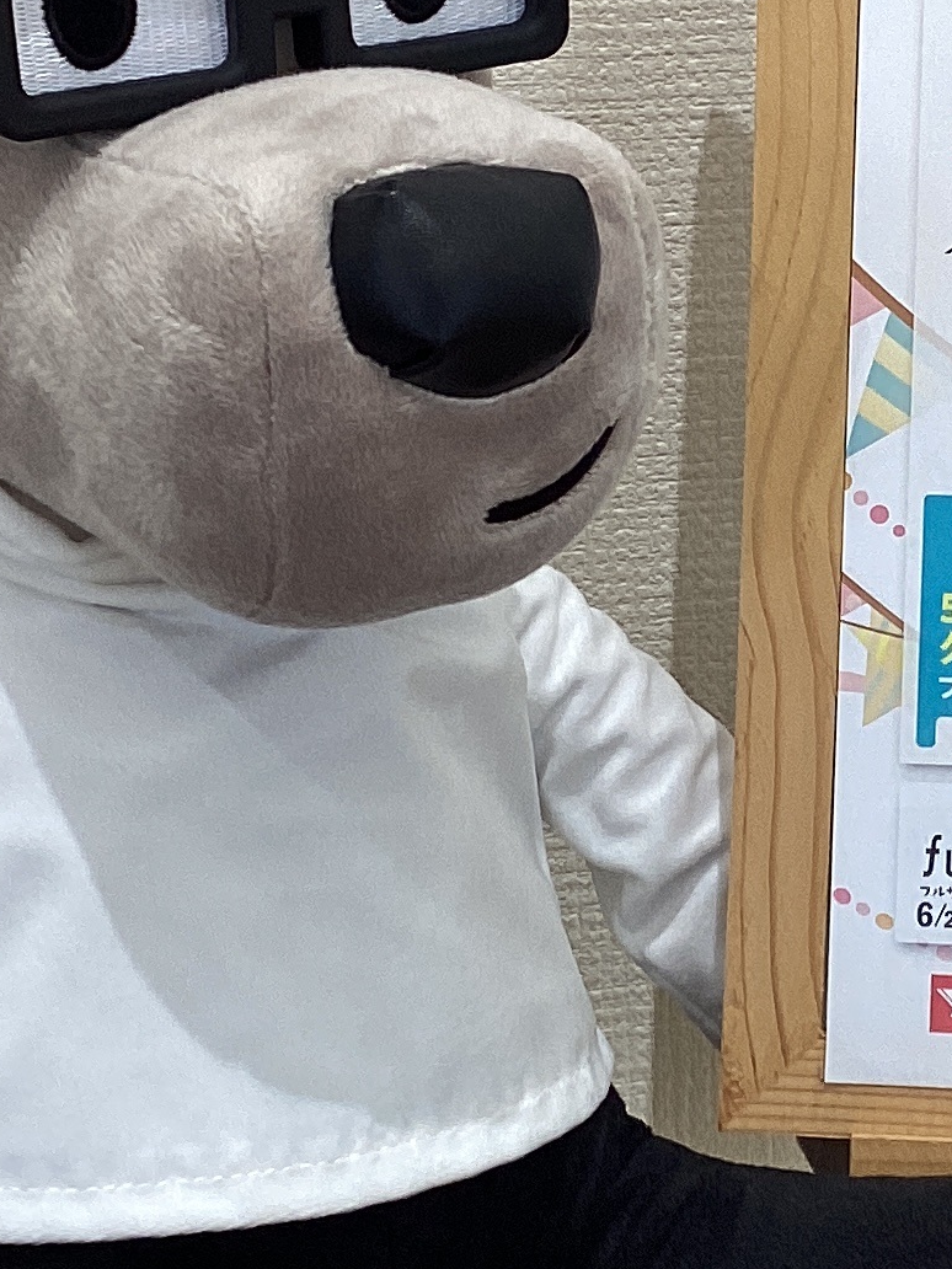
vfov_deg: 20.0
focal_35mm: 98
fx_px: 3594
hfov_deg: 14.9
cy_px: 616
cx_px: 859
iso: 64
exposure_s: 1/100
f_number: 2.4
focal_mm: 3.3
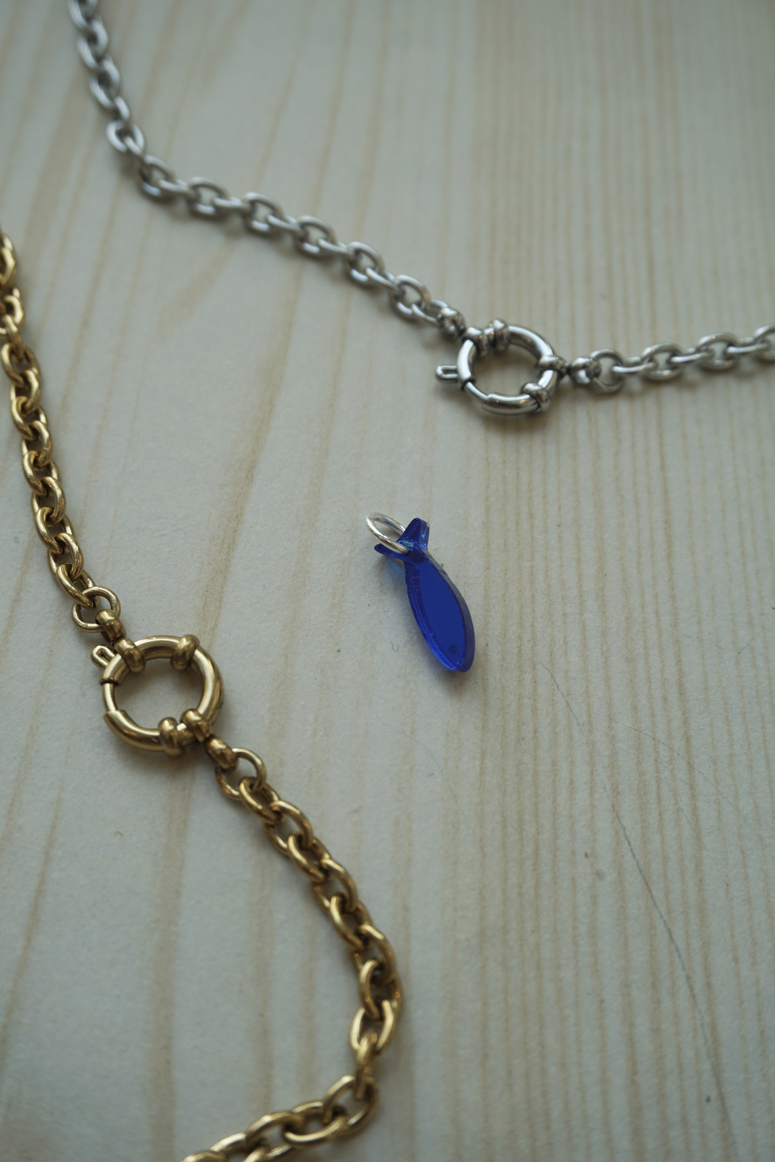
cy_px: 581
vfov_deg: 47.9
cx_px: 388
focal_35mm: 40
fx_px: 1308
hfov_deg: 33.0
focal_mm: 27
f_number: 6.3
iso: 100
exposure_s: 1/80
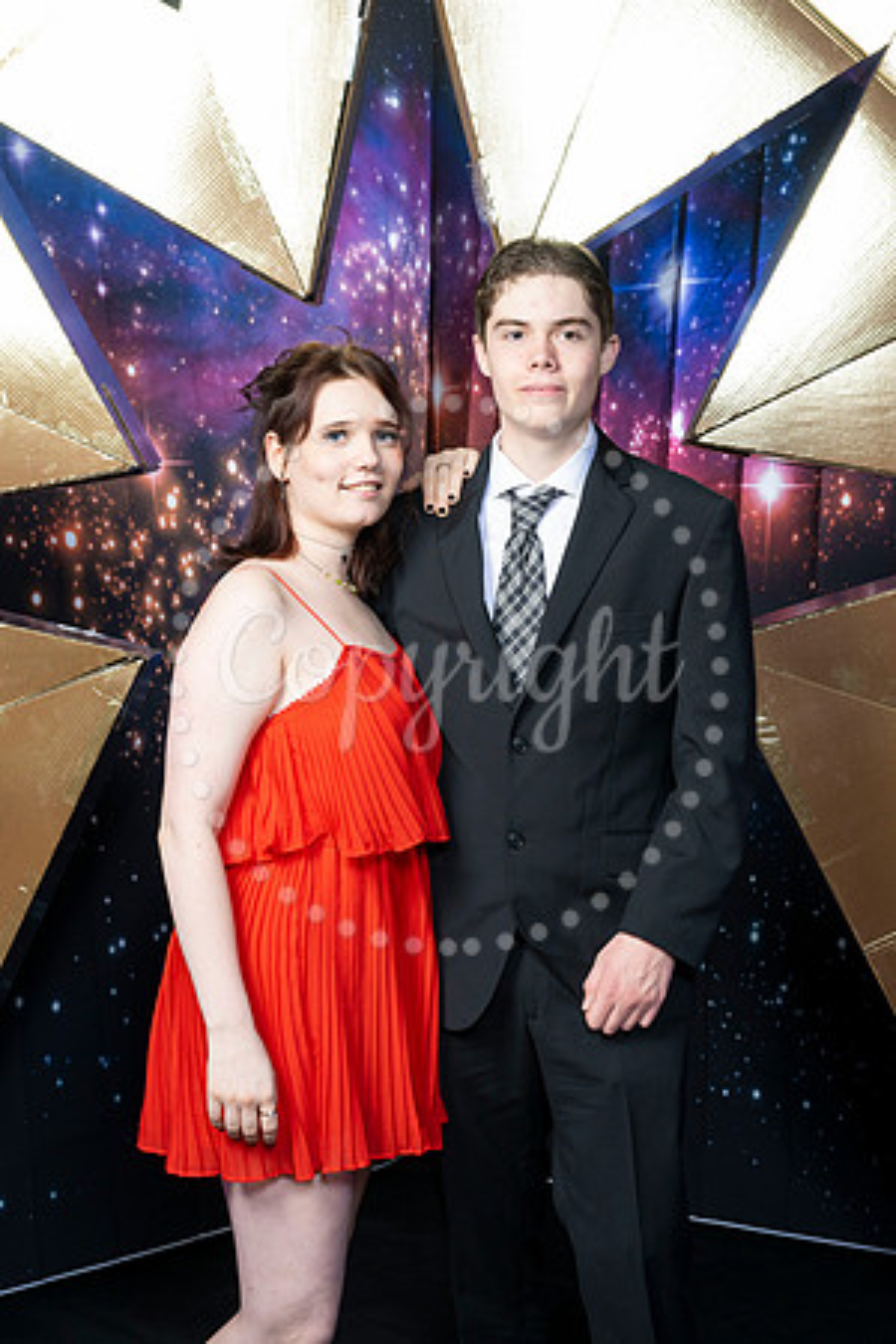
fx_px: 2091
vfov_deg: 35.6
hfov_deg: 24.2
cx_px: 448
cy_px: 672
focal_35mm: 56
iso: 320
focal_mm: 56
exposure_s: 1/100
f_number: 8
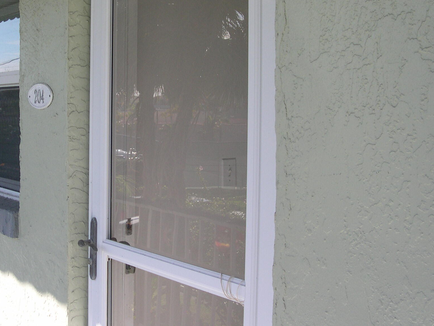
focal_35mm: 56
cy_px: 127
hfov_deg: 33.8
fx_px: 702
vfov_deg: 26.0
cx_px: 124
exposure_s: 1/107
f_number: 7.6
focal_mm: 8
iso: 100
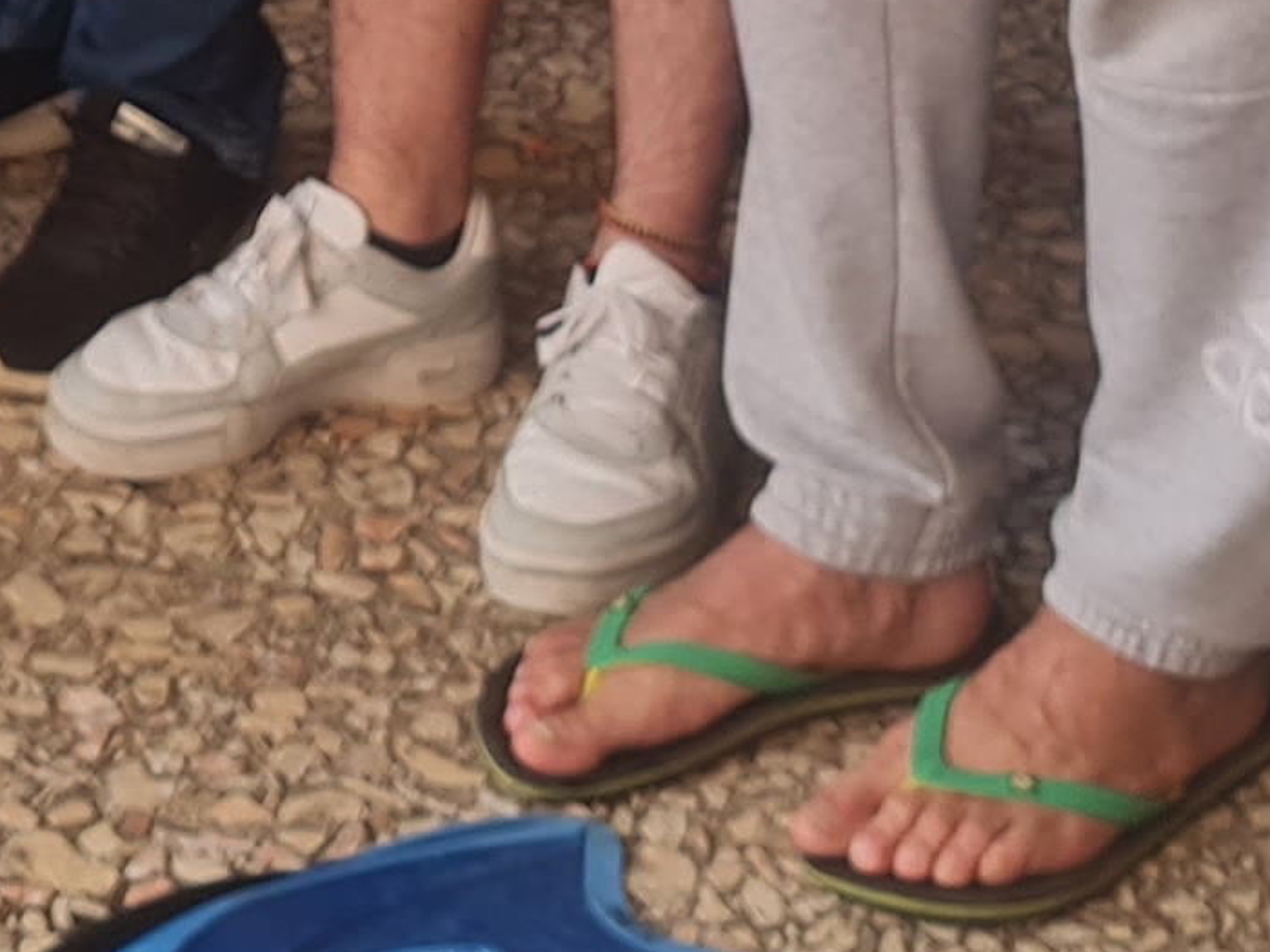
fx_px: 5502
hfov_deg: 13.1
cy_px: -1435
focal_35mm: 150
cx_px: 271
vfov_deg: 8.8
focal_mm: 5.4
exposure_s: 1/100
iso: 64
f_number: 1.8
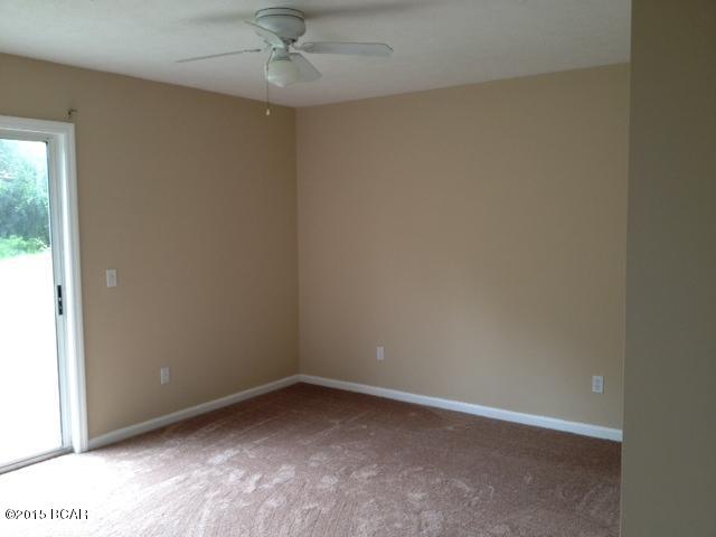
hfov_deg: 52.6
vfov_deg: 40.7
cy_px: 268
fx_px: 724
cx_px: 358
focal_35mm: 35
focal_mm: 4.28
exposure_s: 1/40
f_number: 2.4
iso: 100
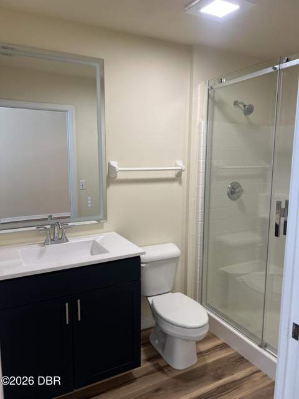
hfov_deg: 53.1
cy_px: 200
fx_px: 299
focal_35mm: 26
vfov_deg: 67.3
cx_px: 150
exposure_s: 1/60
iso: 80
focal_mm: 5.7
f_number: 1.5
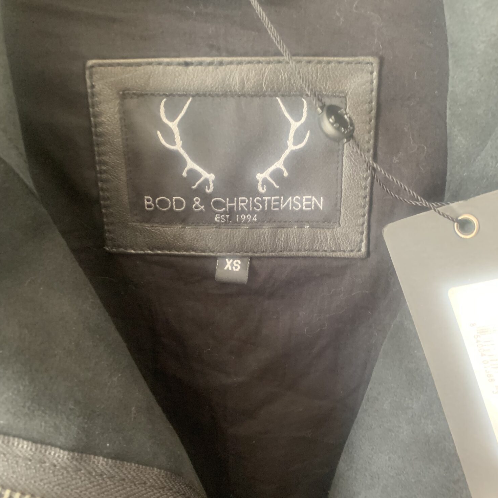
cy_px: 255
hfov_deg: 51.1
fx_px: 521
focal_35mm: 32
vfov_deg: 51.1
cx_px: 257
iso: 400
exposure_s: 1/40
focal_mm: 4.25
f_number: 1.8
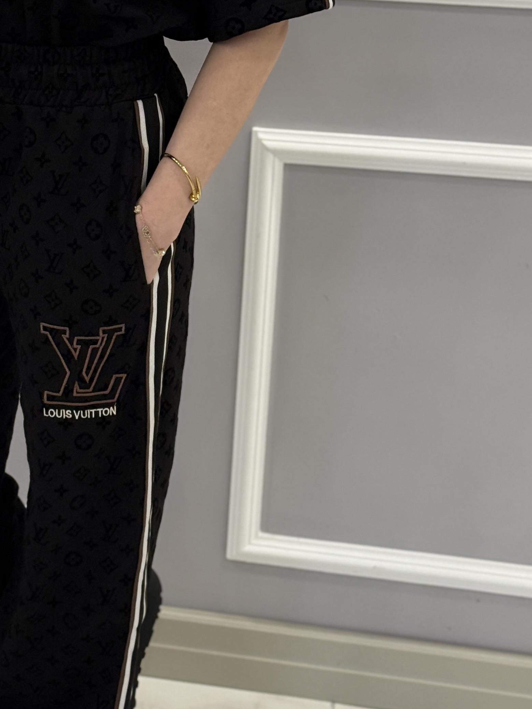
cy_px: 225
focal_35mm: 93
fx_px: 1906
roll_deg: -1.6
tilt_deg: -16.5
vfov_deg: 21.0
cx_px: 58
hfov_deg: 15.7
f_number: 1.78
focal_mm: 6.76
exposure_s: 1/100
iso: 160
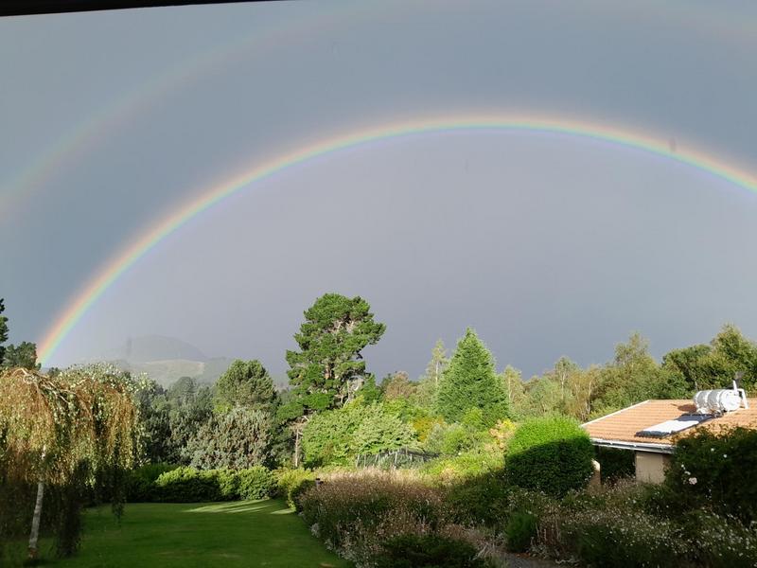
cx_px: 378
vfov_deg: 53.1
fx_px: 569
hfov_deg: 67.3
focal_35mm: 26
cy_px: 284
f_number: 1.8
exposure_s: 1/170
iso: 40
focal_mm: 3.98
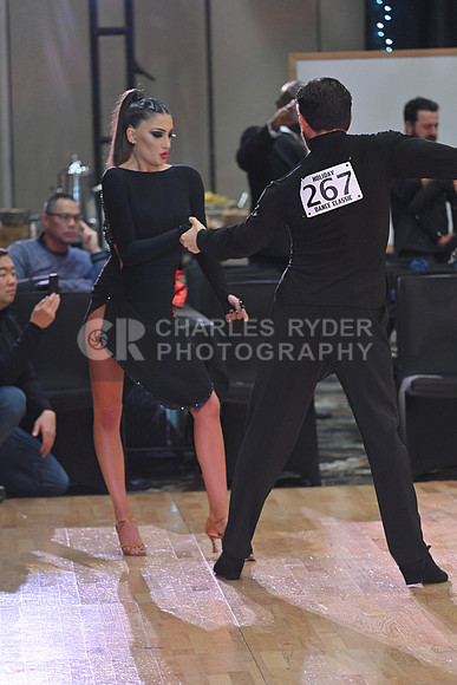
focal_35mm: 165
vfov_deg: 12.4
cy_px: 342
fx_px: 3140
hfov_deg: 8.3
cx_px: 228
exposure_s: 1/320
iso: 3200
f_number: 4.5
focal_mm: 165
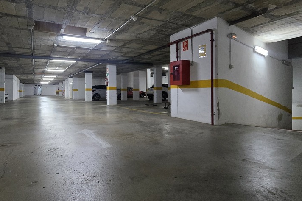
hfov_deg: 85.3
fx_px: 159
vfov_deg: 64.4
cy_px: 92
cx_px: 114
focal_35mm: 19
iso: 1250
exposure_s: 1/50
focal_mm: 2.2
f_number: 2.2
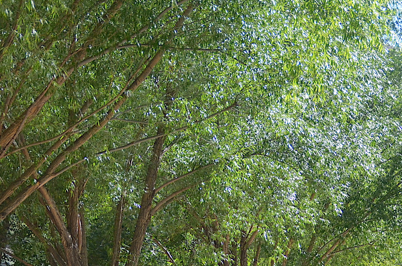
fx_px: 1370
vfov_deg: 11.0
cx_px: 82
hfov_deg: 16.6
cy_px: 251
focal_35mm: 123
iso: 200
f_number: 4.5
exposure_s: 1/500
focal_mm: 38
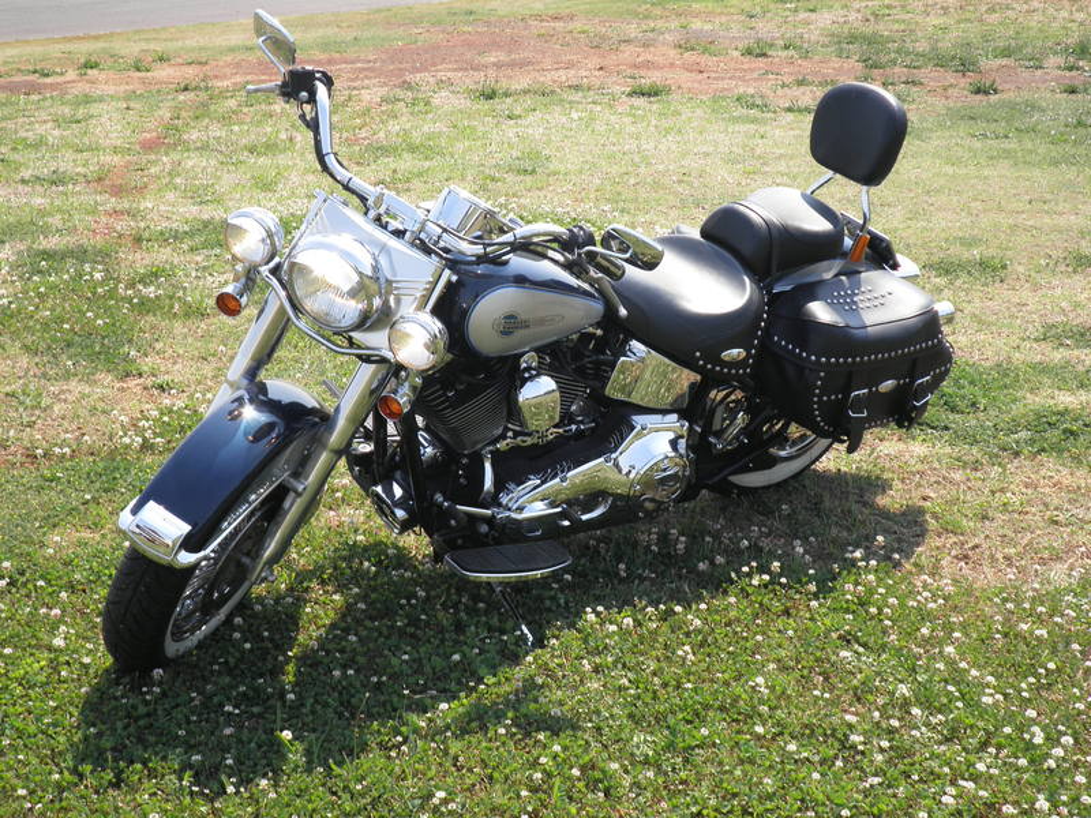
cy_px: 409
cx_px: 546
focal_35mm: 53
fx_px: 1670
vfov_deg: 27.5
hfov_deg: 36.2
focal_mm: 9.6
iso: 64
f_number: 4.8
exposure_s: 1/200
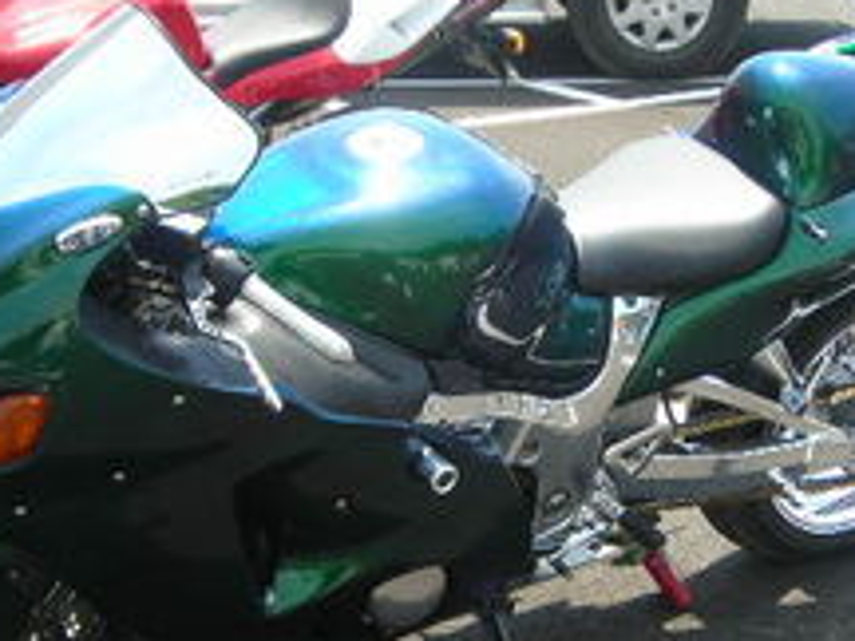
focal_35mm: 87
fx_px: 2149
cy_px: 352
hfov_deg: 22.5
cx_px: 455
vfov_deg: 17.0
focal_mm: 7.8
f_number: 3.4
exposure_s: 1/208
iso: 50
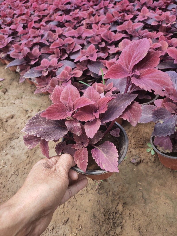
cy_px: 118
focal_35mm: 23
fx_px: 157
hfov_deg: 58.9
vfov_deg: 73.9
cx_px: 88
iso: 56
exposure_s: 1/369
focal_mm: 4.76
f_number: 1.79
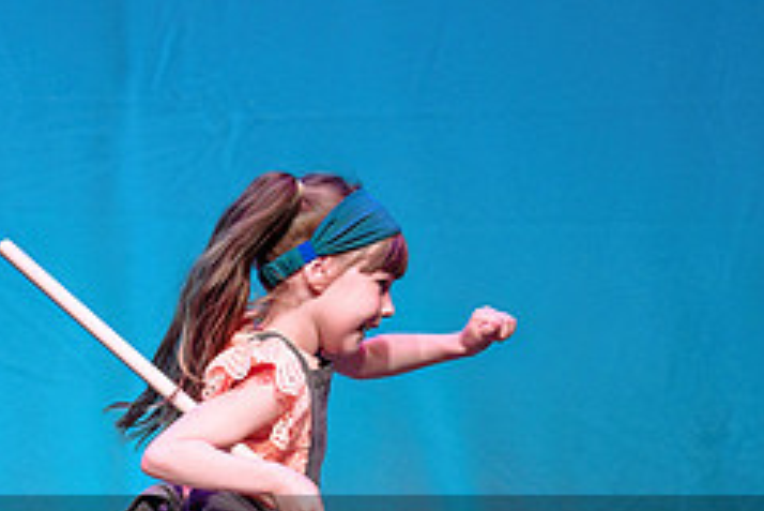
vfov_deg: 2.0
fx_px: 14397
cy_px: 464
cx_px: 129
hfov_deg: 3.0
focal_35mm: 678
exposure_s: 1/400
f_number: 2.8
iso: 1250
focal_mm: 200
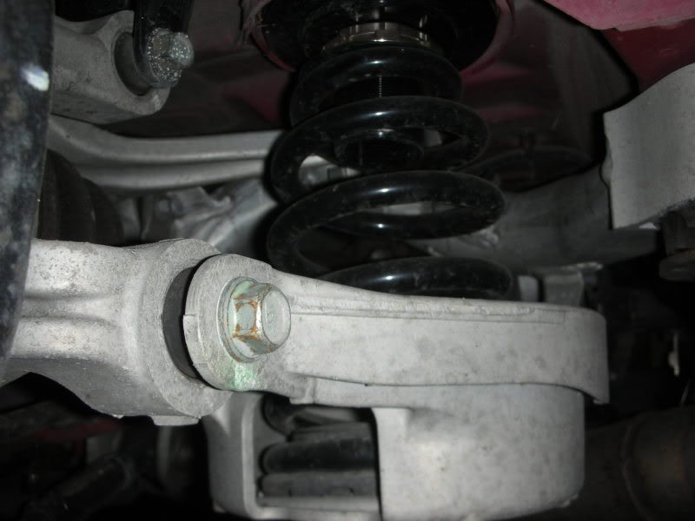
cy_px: 260
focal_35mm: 35
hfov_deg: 52.6
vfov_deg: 40.7
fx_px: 703
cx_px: 348
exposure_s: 1/60.1
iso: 50
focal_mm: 5.8
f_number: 8.5
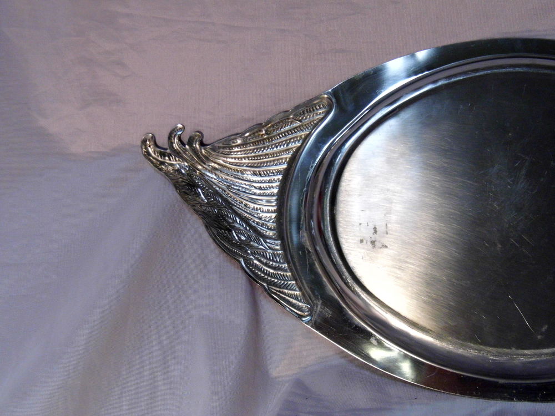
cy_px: 208
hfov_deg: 33.2
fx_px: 930
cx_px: 278
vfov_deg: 25.2
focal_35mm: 58
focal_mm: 10.4
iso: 200
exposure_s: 1/30
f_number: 3.9
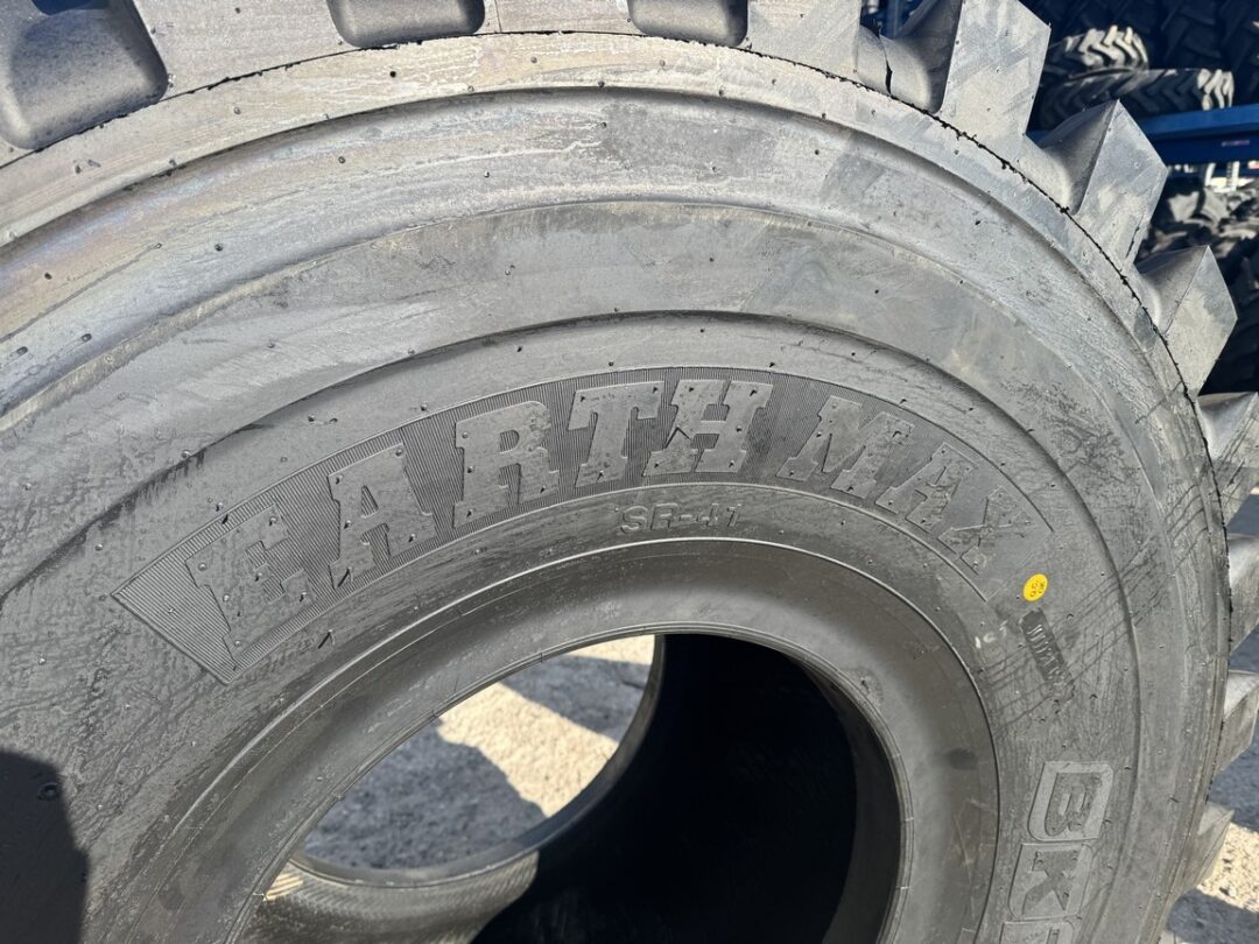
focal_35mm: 24
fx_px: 873
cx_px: 630
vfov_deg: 56.8
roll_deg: +2.3
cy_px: 472
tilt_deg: -16.9
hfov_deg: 71.6
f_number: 1.78
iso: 80
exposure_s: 1/1456
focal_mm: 6.76
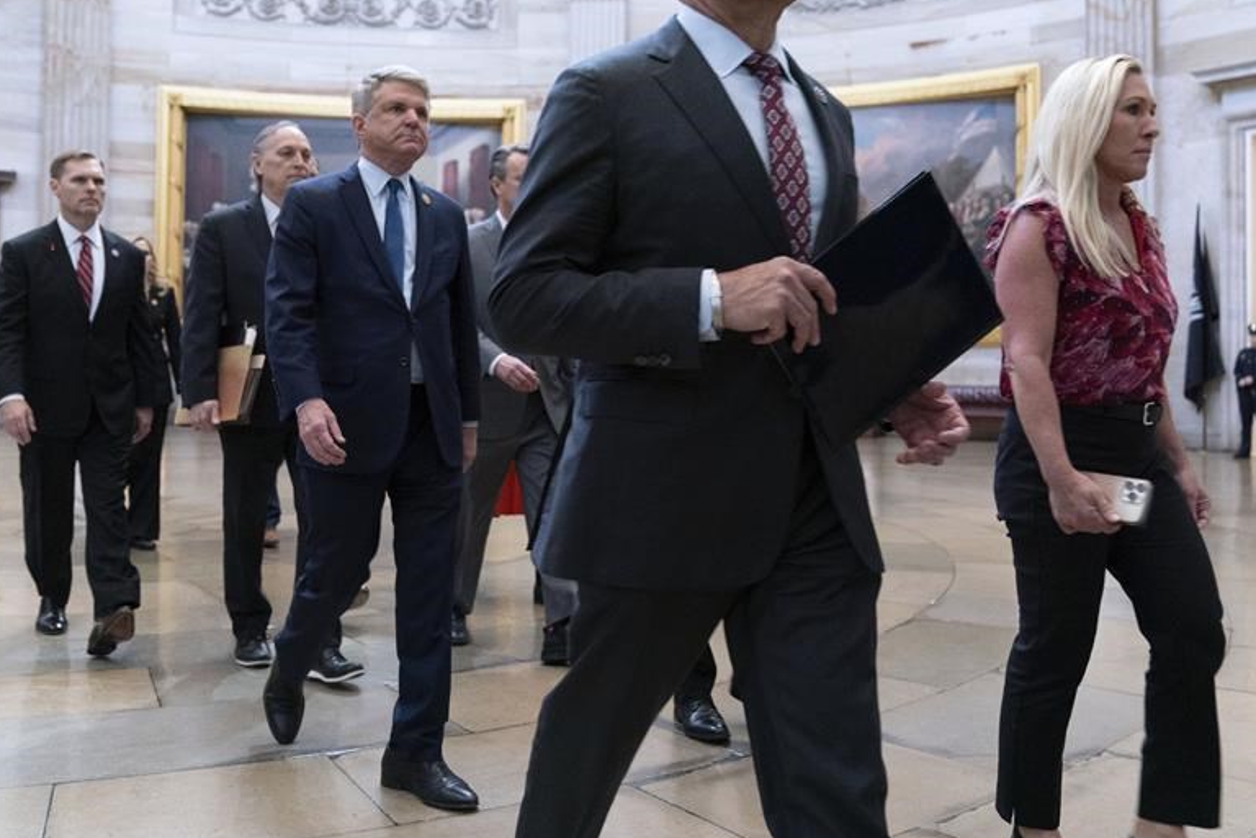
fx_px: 1116
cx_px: 659
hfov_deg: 58.7
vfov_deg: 40.9
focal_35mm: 32
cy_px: 338
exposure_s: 1/250
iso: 2500
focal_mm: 24
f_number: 2.8
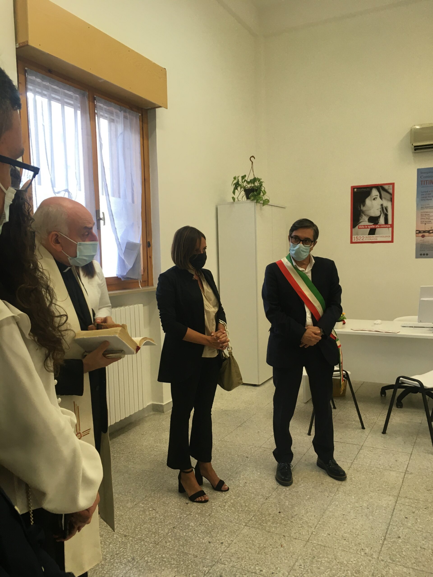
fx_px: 484
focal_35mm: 29
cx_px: 216
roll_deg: +1.6
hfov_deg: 48.2
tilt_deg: -6.6
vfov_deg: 61.7
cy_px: 288
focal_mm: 4.15
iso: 50
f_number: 2.2
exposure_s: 1/33
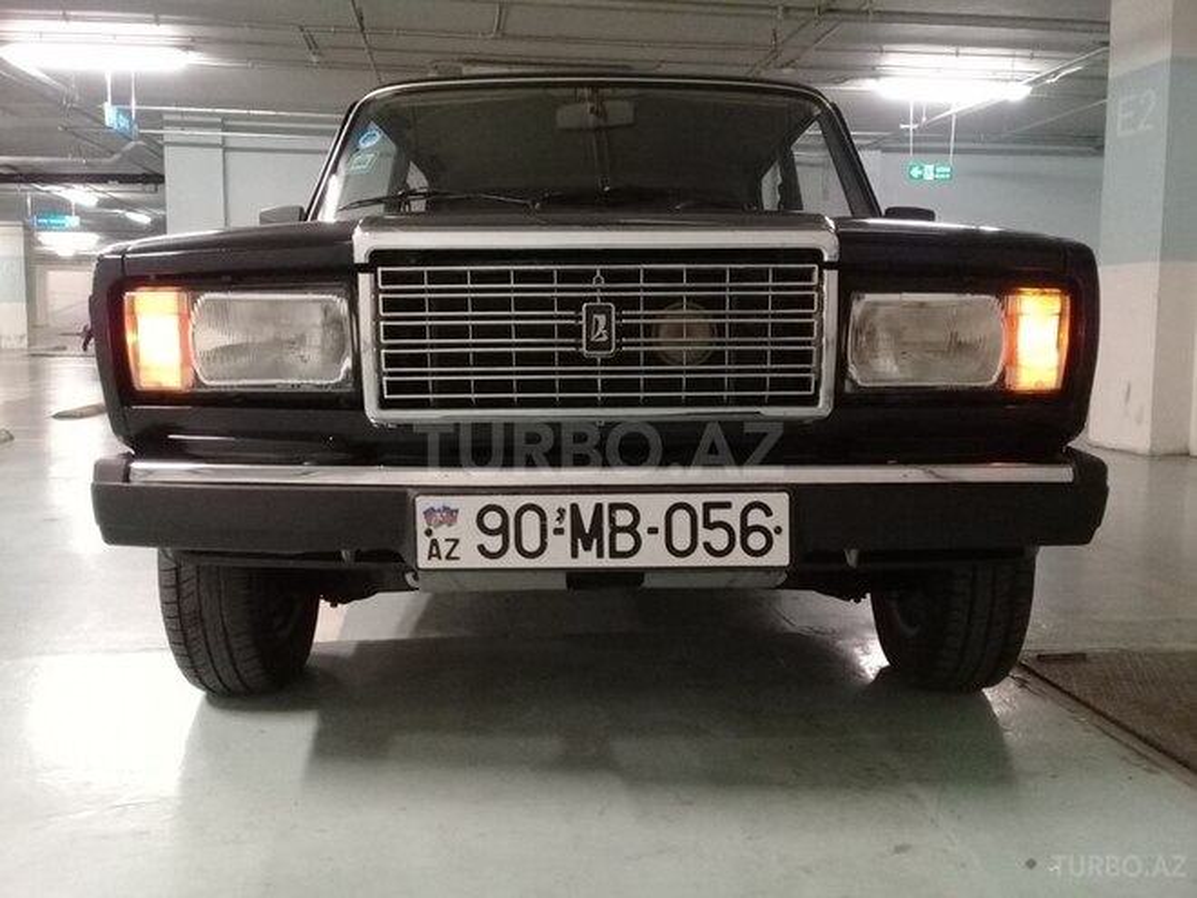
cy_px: 449
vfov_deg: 45.4
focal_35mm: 31
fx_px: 1072
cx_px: 598
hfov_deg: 58.4
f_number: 2.2
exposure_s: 1/17
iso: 320
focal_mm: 3.3
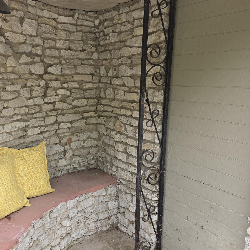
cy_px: 136
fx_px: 302
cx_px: 86
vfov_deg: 44.9
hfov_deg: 44.4
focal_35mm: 37
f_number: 1.4
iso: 10
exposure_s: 1/120
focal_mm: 6.5
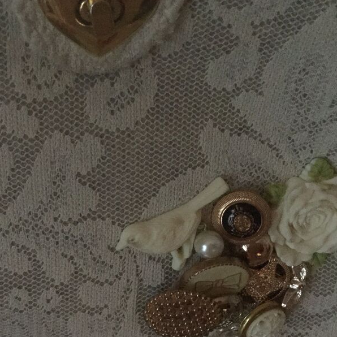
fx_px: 507
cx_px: 100
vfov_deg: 36.7
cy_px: 189
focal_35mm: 46
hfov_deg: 36.2
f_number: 2.4
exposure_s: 1/17
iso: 800
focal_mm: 3.3
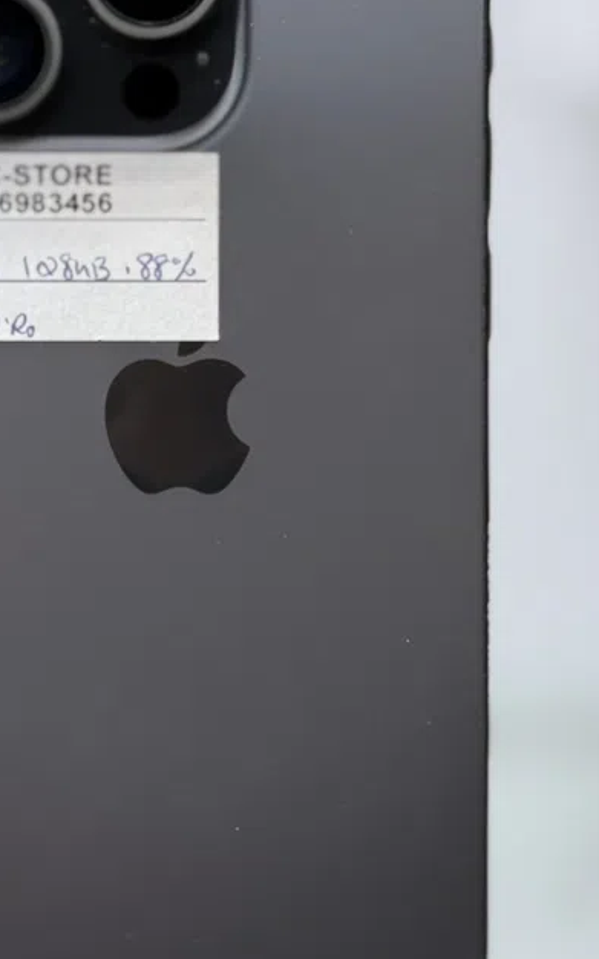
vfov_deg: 18.8
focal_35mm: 111
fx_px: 2901
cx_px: 193
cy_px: 407
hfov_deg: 11.8
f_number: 1.78
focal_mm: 6.76
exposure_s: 1/100
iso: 80
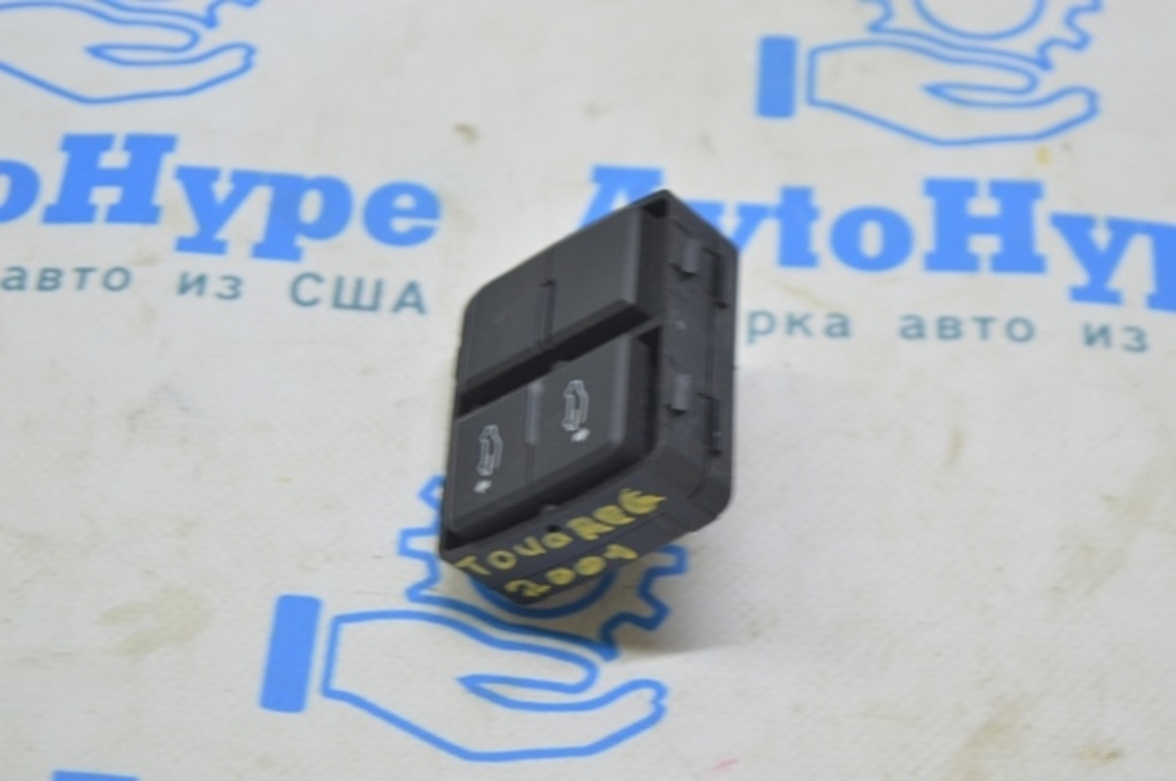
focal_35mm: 82
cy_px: 390
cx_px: 588
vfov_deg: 16.5
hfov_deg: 24.6
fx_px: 2692
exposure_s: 1/20
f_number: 5.6
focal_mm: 55
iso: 400
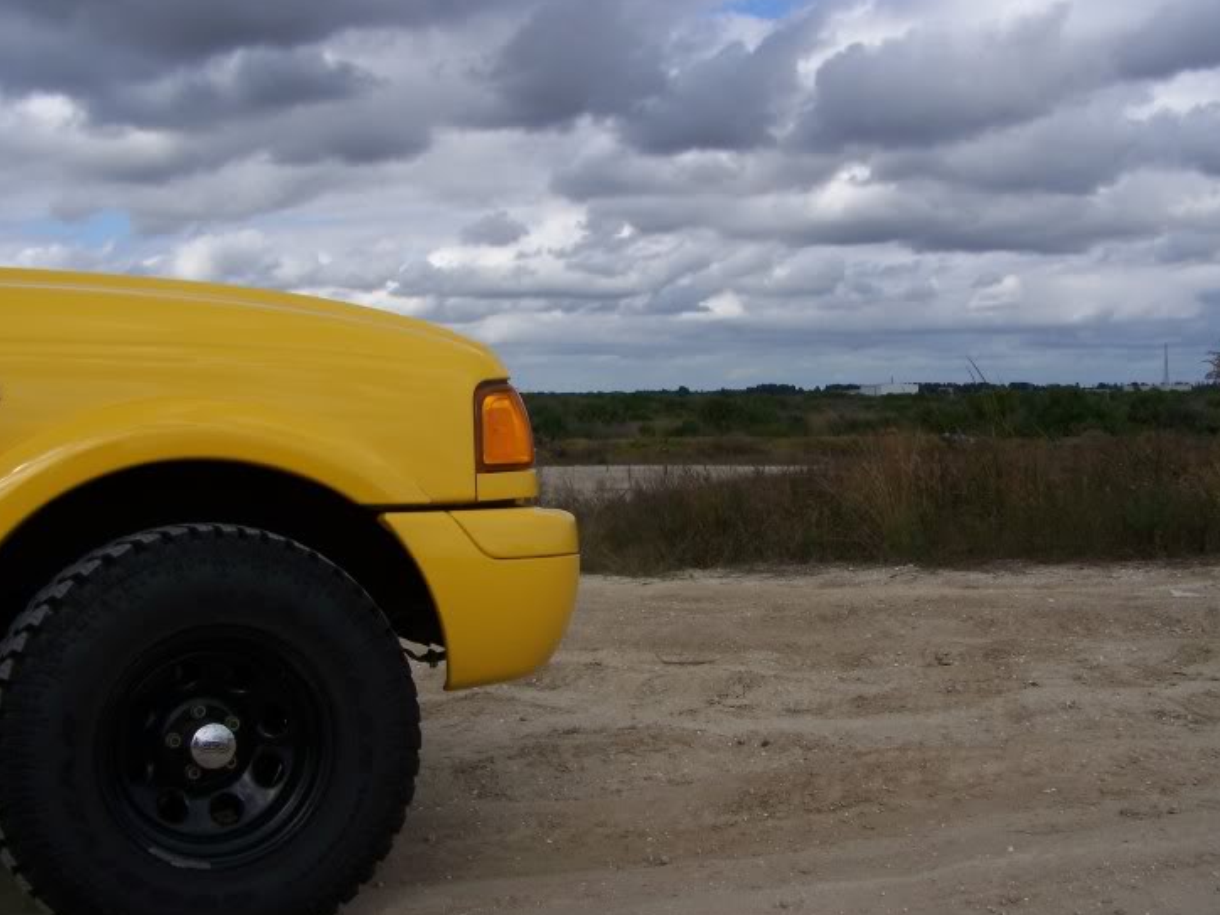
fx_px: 1480
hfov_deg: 44.8
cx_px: 615
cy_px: 497
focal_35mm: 42
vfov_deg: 34.3
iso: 64
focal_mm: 6.3
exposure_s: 1/800
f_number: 4
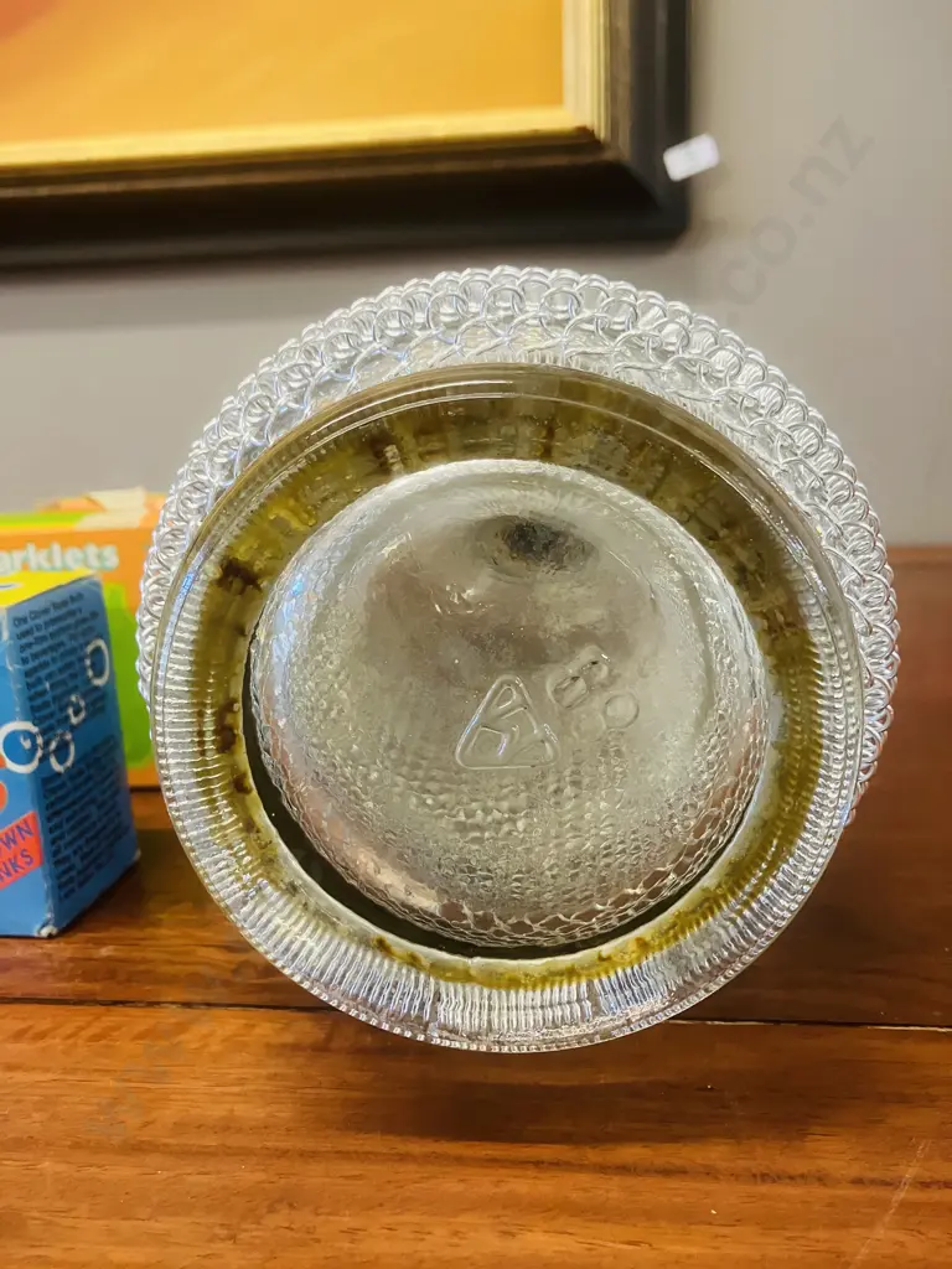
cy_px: 634
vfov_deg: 63.4
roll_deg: +2.3
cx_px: 476
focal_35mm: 28
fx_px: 1027
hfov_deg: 49.7
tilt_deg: -11.5
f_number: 1.8
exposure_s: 1/50
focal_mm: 3.99
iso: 200
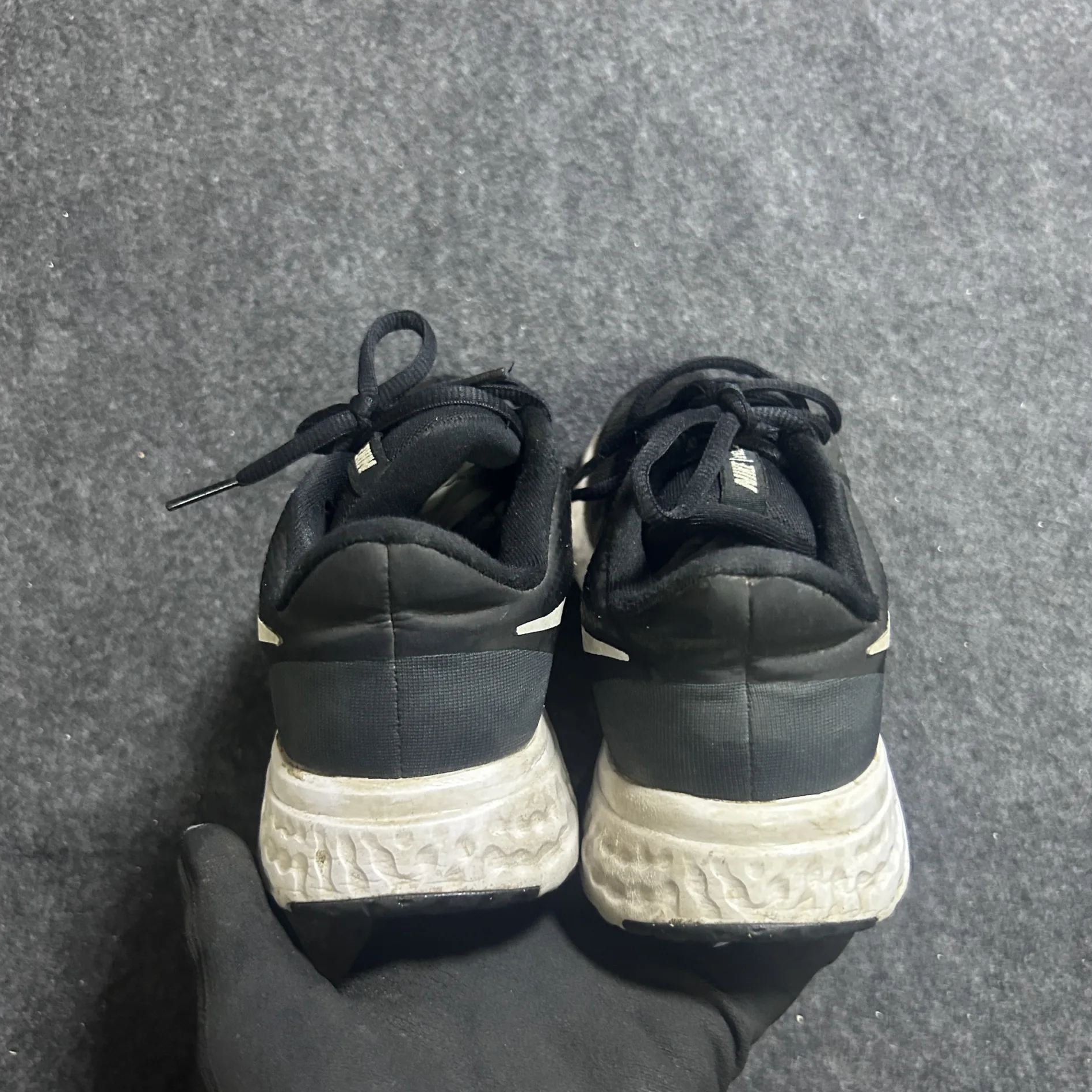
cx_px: 548
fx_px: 1106
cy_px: 614
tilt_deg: -58.3
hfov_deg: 52.5
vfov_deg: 52.4
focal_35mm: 31
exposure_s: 1/33
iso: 400
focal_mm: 5.7
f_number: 1.5
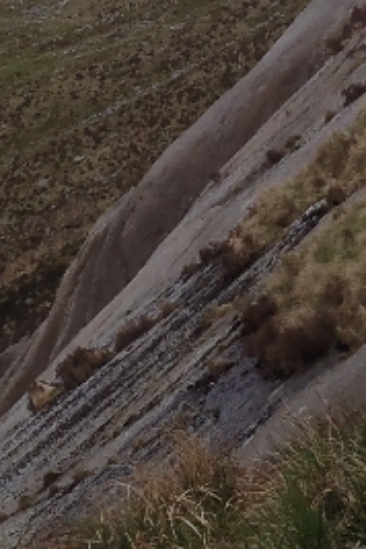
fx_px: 1784
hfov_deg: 11.7
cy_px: -202
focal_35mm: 117
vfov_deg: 16.4
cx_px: 236
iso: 80
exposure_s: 1/320
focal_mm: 5
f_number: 4.5
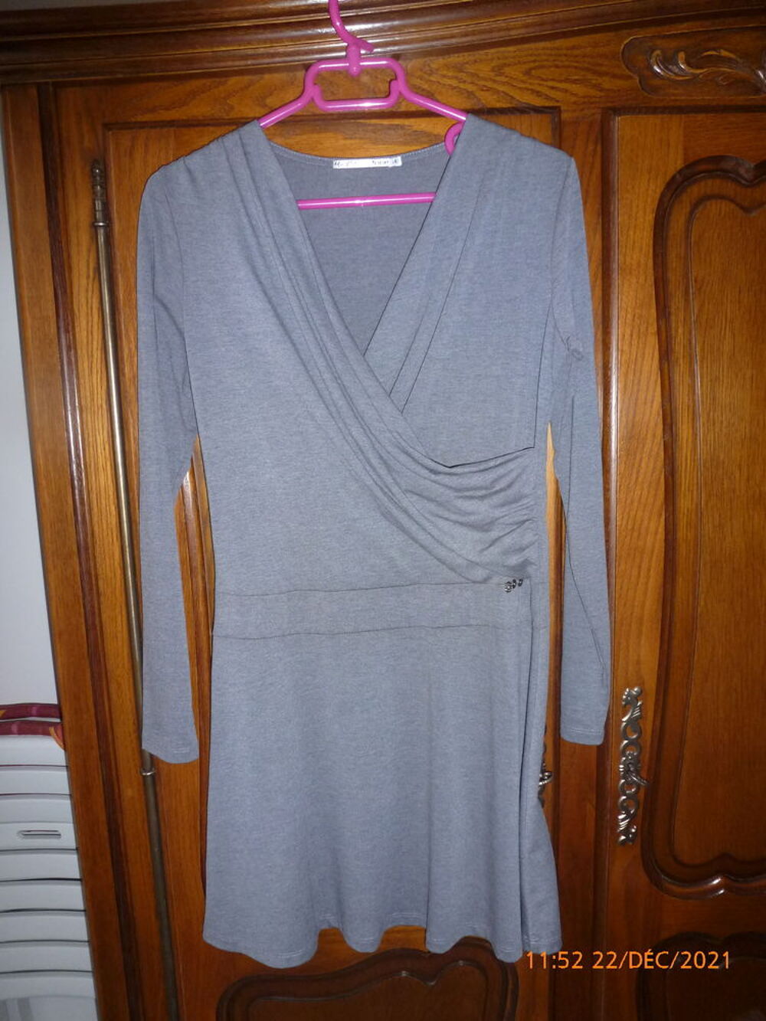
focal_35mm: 24
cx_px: 383
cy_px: 510
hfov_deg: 56.8
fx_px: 708
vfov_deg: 71.6
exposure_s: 1/60
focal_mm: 4.3
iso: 250
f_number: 3.3
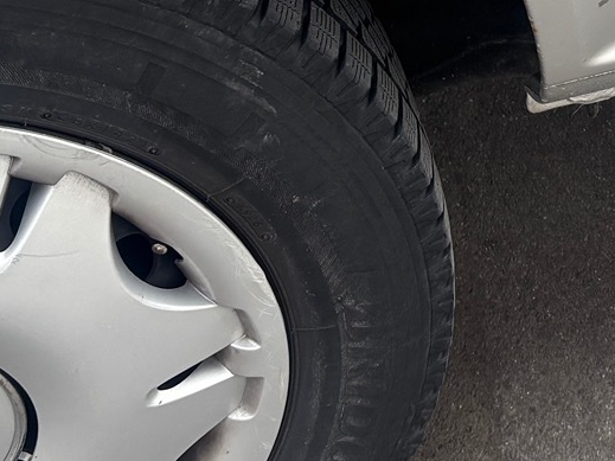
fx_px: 1794
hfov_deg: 18.4
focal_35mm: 101
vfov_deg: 13.9
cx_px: 736
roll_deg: +0.1
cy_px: -203
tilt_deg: -33.7
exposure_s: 1/361
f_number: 1.6
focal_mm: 5.96
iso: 50
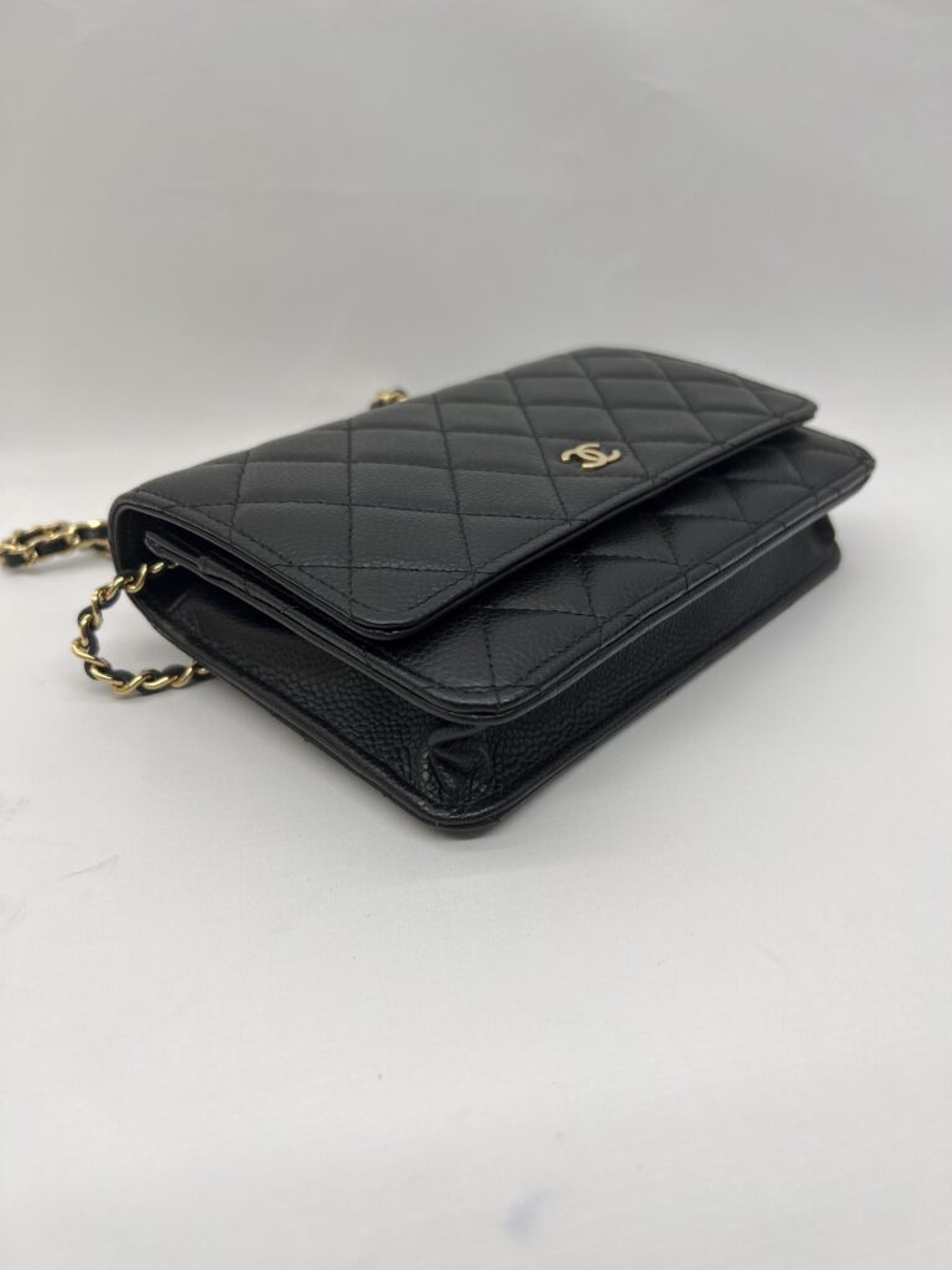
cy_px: 635
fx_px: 953
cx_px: 476
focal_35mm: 26
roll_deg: -0.7
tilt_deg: -30.9
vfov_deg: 67.3
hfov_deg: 53.1
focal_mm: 5.7
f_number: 1.5
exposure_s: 1/158
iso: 40
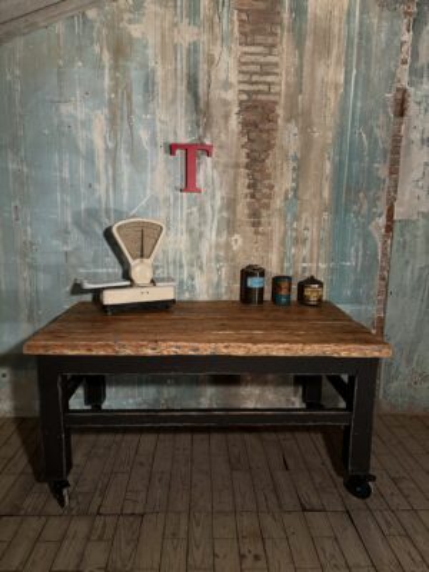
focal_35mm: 26
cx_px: 214
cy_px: 286
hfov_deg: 53.1
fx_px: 430
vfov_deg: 67.3
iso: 400
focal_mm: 5.96
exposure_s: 1/50
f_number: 1.6
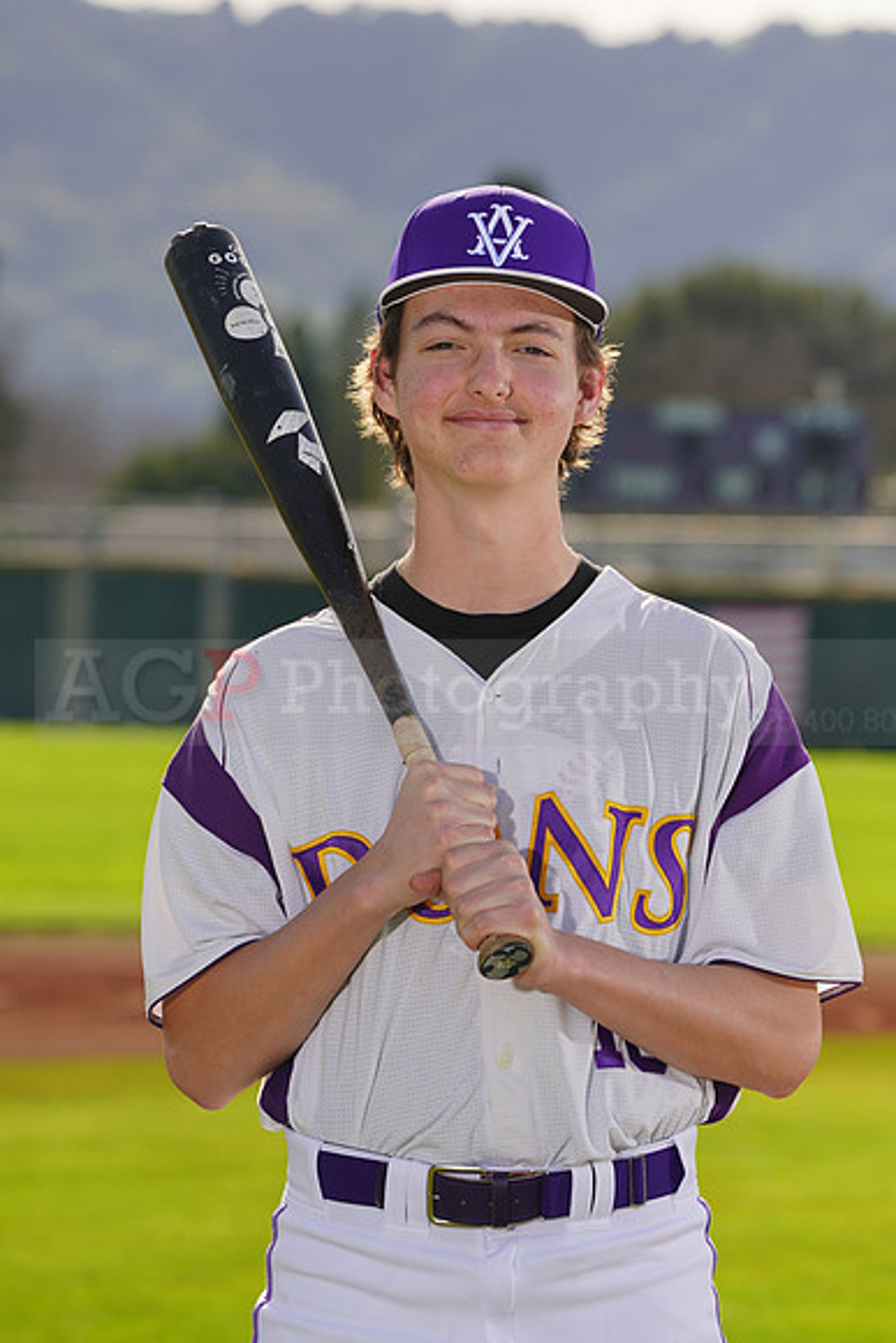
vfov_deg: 8.4
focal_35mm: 244
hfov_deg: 5.6
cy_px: 672
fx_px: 9103
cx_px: 448
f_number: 9
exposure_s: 1/250
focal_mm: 244
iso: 100
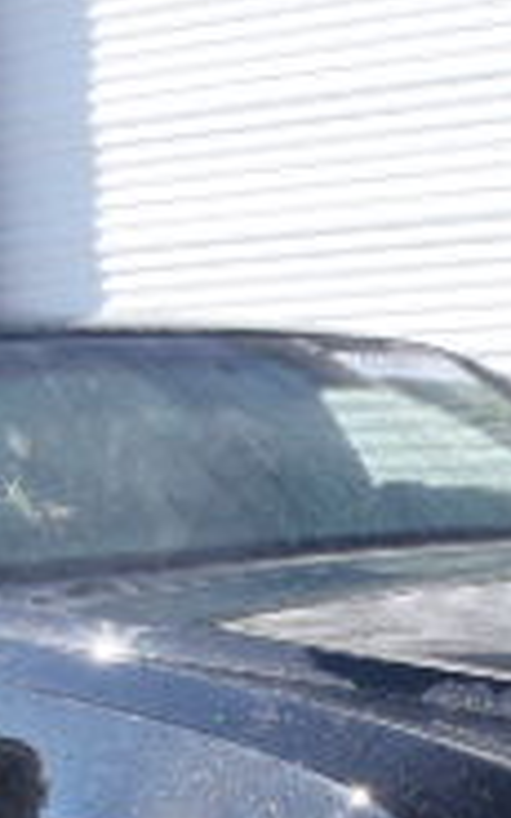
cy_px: 902
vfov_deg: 19.3
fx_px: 2295
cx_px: 351
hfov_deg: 12.7
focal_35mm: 103
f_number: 4.5
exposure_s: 1/250
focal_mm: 5
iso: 80
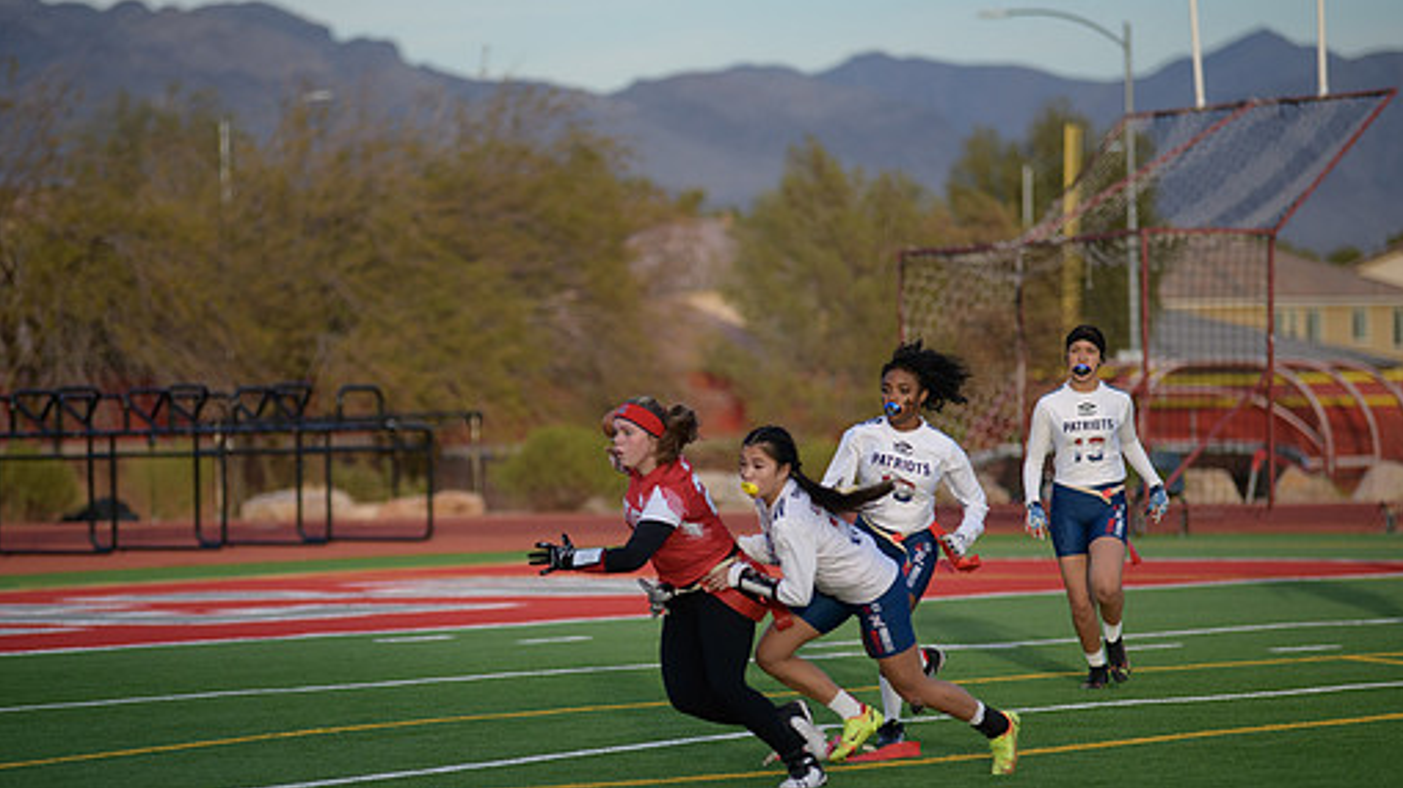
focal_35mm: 209
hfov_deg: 10.3
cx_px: 664
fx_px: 7773
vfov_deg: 5.8
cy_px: 486
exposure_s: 1/4000
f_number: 2.8
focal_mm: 175
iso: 640
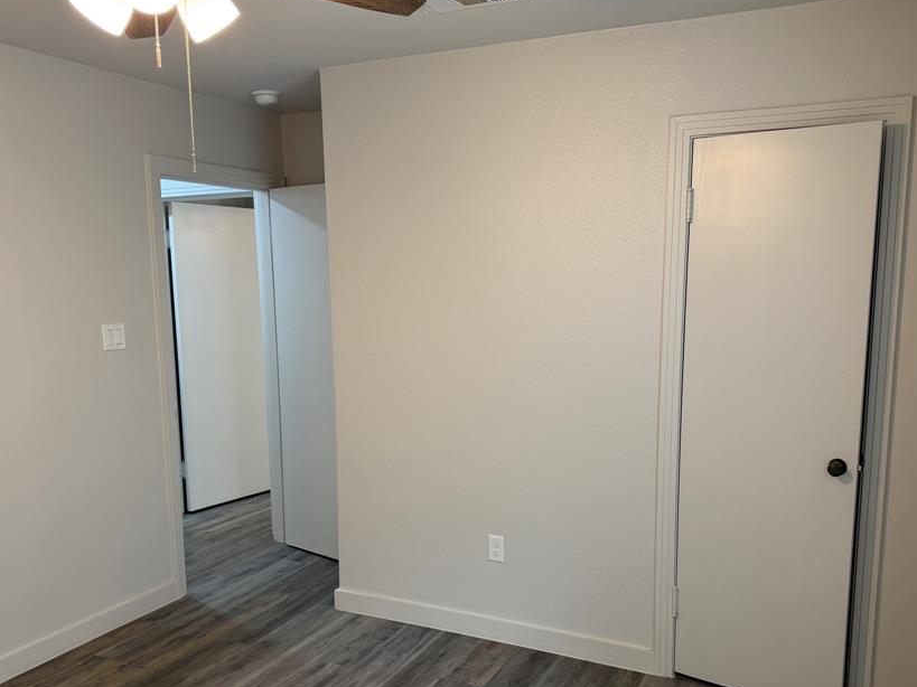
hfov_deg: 60.0
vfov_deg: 46.6
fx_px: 795
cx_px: 466
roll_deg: +1.1
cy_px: 396
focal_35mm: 30
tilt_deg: -8.9
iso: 100
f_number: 1.78
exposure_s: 1/60
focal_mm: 6.76
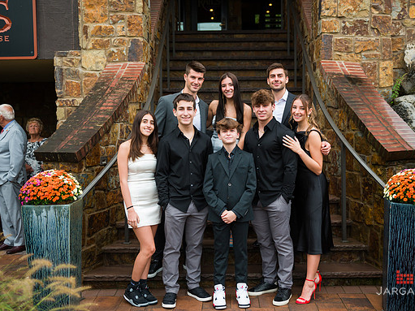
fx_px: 527
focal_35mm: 44
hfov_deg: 42.9
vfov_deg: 32.9
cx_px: 226
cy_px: 152
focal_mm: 38
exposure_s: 1/500
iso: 320
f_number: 4
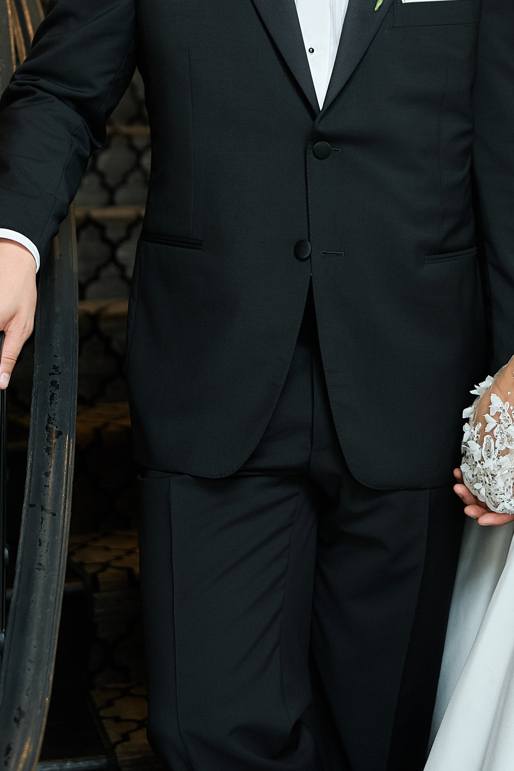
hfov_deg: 15.8
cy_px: 150
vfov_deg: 23.3
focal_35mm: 86
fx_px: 1842
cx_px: 393
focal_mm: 42
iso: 400
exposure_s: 1/250
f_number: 2.2
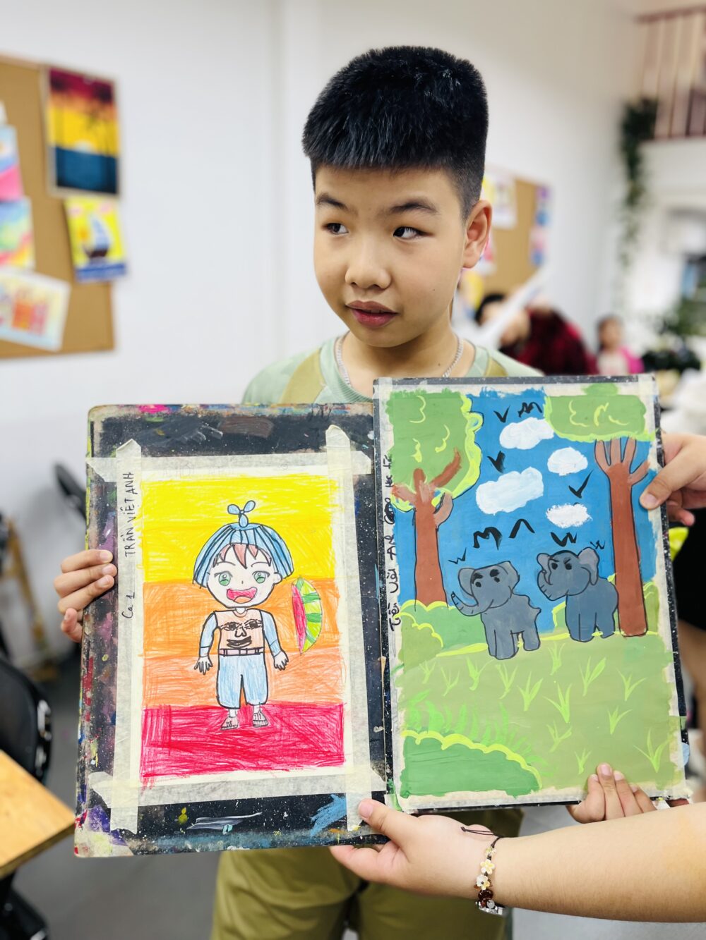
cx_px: 353
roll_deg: +0.2
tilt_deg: -15.6
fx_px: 707
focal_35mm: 26
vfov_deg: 67.3
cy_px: 470
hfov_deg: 53.1
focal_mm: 5.1
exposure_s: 1/100
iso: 50
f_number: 1.6
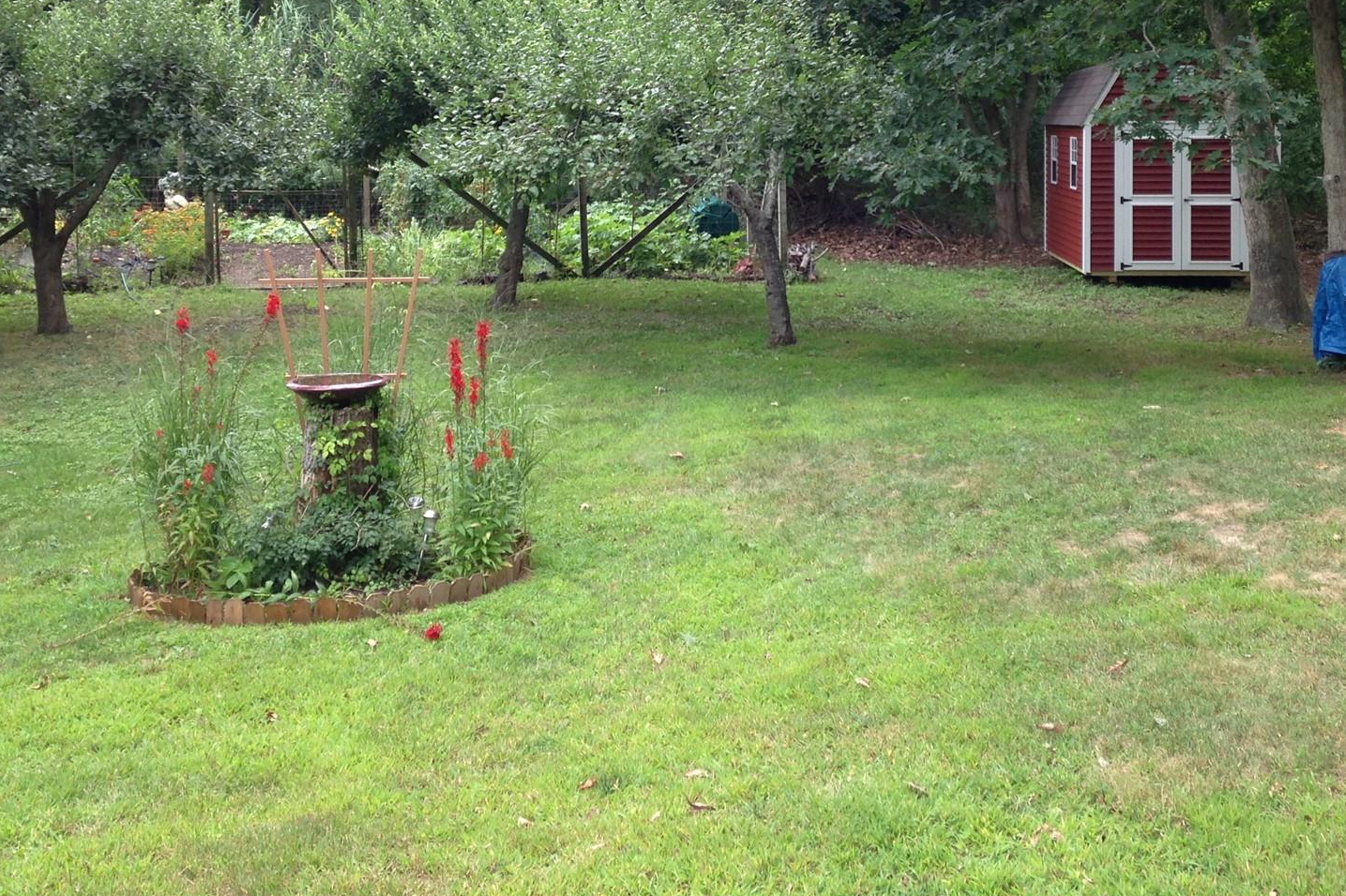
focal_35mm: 49
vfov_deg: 27.0
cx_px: 801
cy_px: 188
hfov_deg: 40.2
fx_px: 1832
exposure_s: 1/120
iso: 50
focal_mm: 4.12
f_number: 2.4
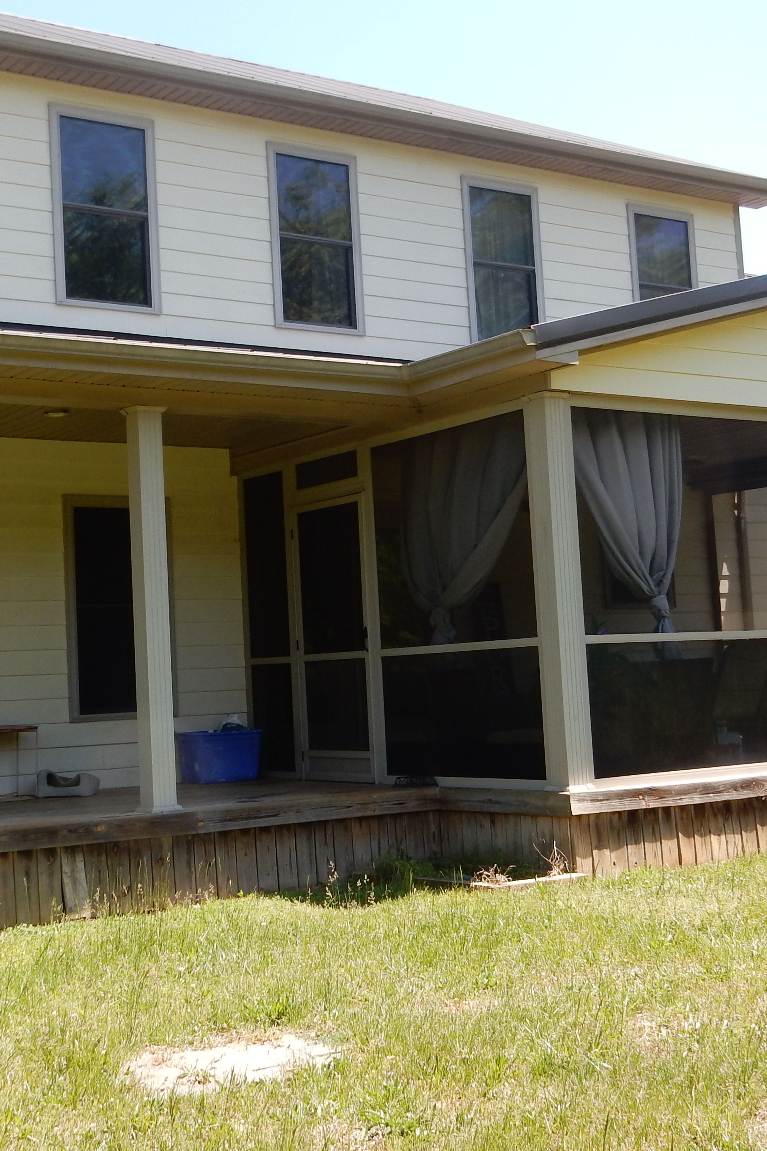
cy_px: 517
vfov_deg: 39.6
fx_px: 1598
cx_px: 259
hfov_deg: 26.8
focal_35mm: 50
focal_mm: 5.4
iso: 125
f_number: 4
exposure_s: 1/400
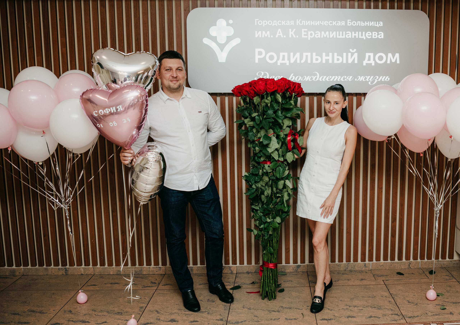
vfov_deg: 39.8
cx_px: 293
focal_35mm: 34
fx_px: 449
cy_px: 157
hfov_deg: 53.6
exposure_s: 1/160
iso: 200
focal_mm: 26
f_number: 4
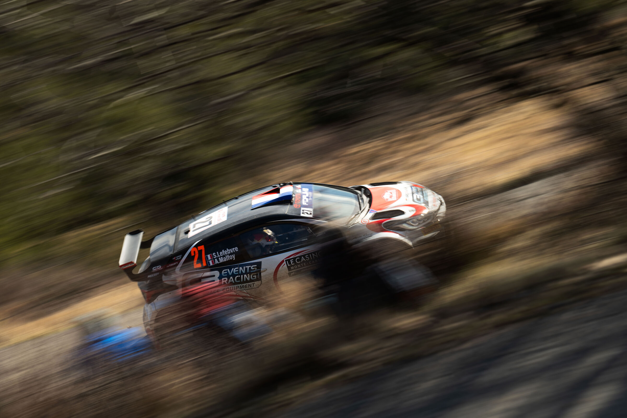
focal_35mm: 122
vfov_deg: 11.2
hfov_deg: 16.8
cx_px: 314
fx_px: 2125
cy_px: 209
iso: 64
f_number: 10
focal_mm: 122
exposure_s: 1/50
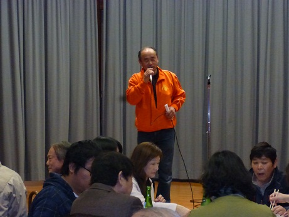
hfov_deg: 21.3
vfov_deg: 16.1
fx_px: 768
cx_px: 144
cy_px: 108
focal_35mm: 92
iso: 1600
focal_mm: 16.5
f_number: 5.2
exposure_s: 1/60
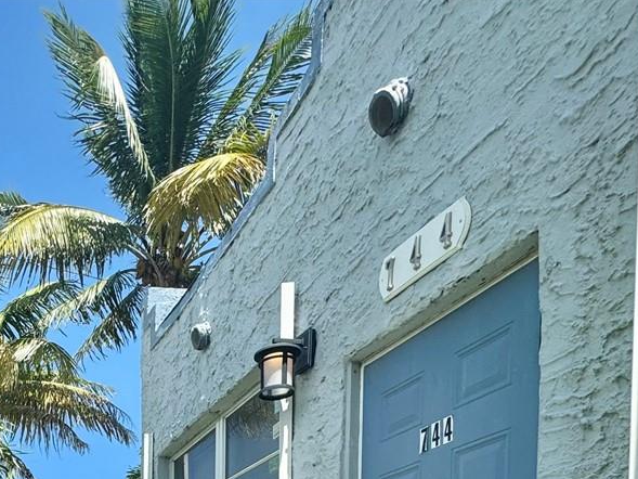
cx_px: -26
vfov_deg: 29.2
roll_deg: -0.9
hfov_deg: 41.3
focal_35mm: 38
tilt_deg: -0.6
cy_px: 647
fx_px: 701
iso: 50
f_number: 2.2
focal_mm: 2.22
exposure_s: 1/1126
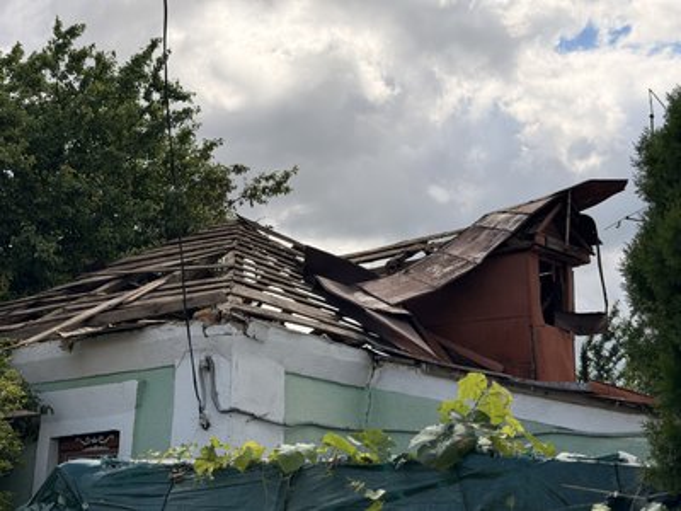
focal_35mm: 48
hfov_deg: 39.7
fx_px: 944
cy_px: 256
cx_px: 340
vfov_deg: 30.3
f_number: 1.78
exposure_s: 1/8772
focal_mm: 6.76
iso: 80
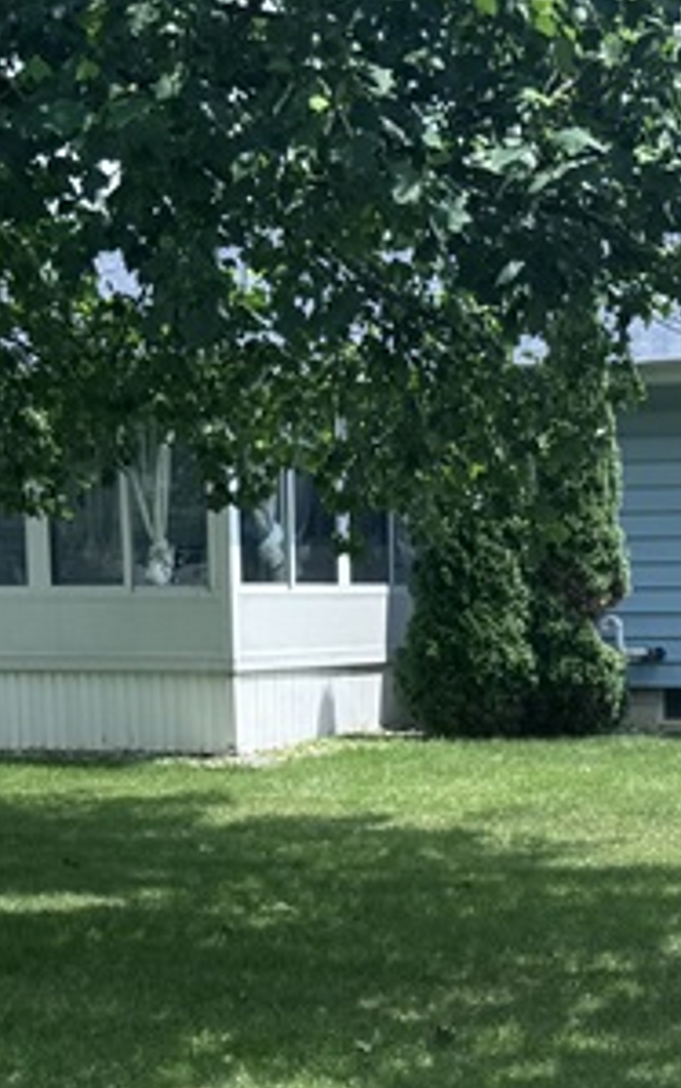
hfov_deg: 14.3
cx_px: 564
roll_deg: -0.1
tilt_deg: -8.0
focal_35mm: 91
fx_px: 2701
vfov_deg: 22.3
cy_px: 948
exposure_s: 1/1980
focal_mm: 6.76
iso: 80
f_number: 1.78
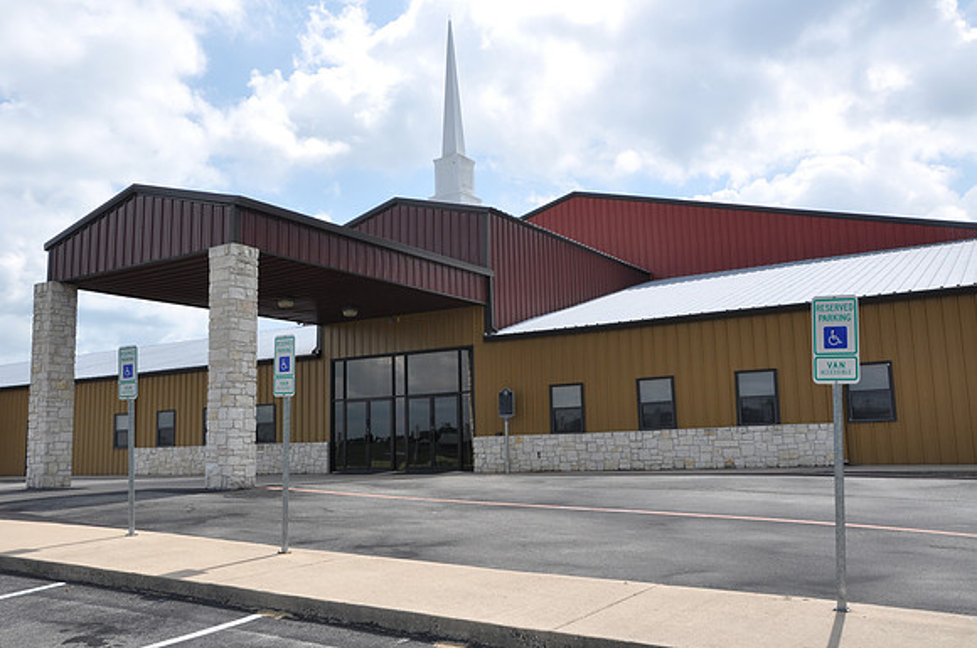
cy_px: 324
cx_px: 488
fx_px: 894
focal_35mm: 33
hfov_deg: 57.3
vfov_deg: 39.9
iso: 200
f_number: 10
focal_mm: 22
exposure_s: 1/100
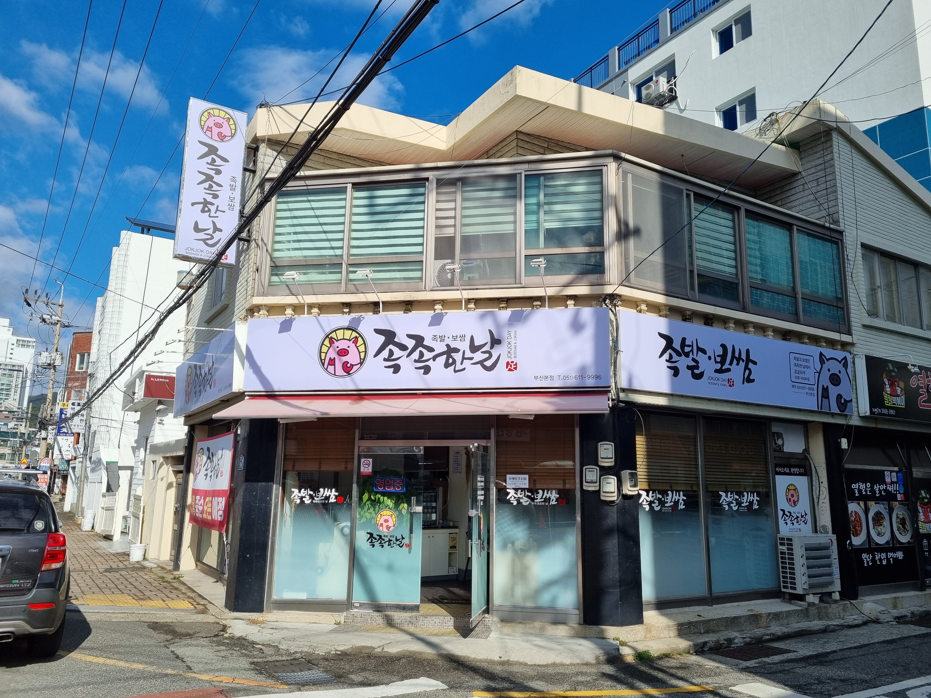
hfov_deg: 67.3
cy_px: 349
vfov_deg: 53.1
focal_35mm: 26
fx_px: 699
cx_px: 466
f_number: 1.8
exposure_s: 1/4944
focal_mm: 5.4
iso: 50
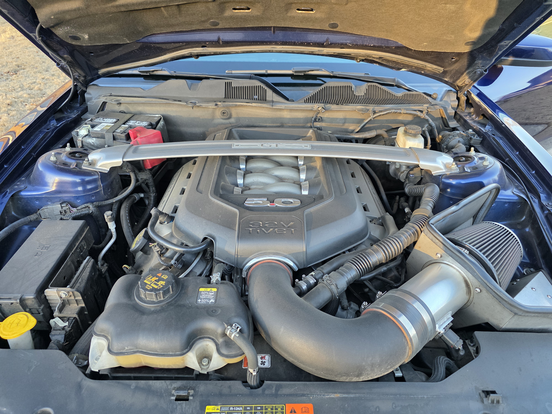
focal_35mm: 23
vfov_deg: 58.9
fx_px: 367
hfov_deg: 73.9
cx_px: 276
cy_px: 207
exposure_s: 1/180
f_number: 1.7
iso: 160
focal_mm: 6.3
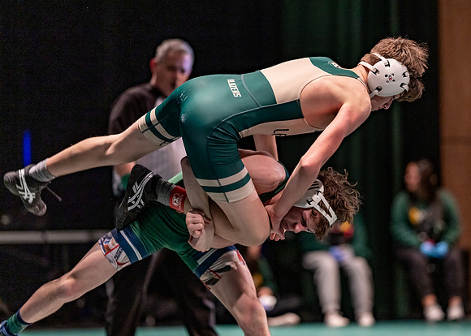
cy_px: 154
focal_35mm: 153
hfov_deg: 13.1
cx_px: 274
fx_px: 2051
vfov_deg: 9.4
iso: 2000
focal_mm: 135
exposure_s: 1/800
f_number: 1.8
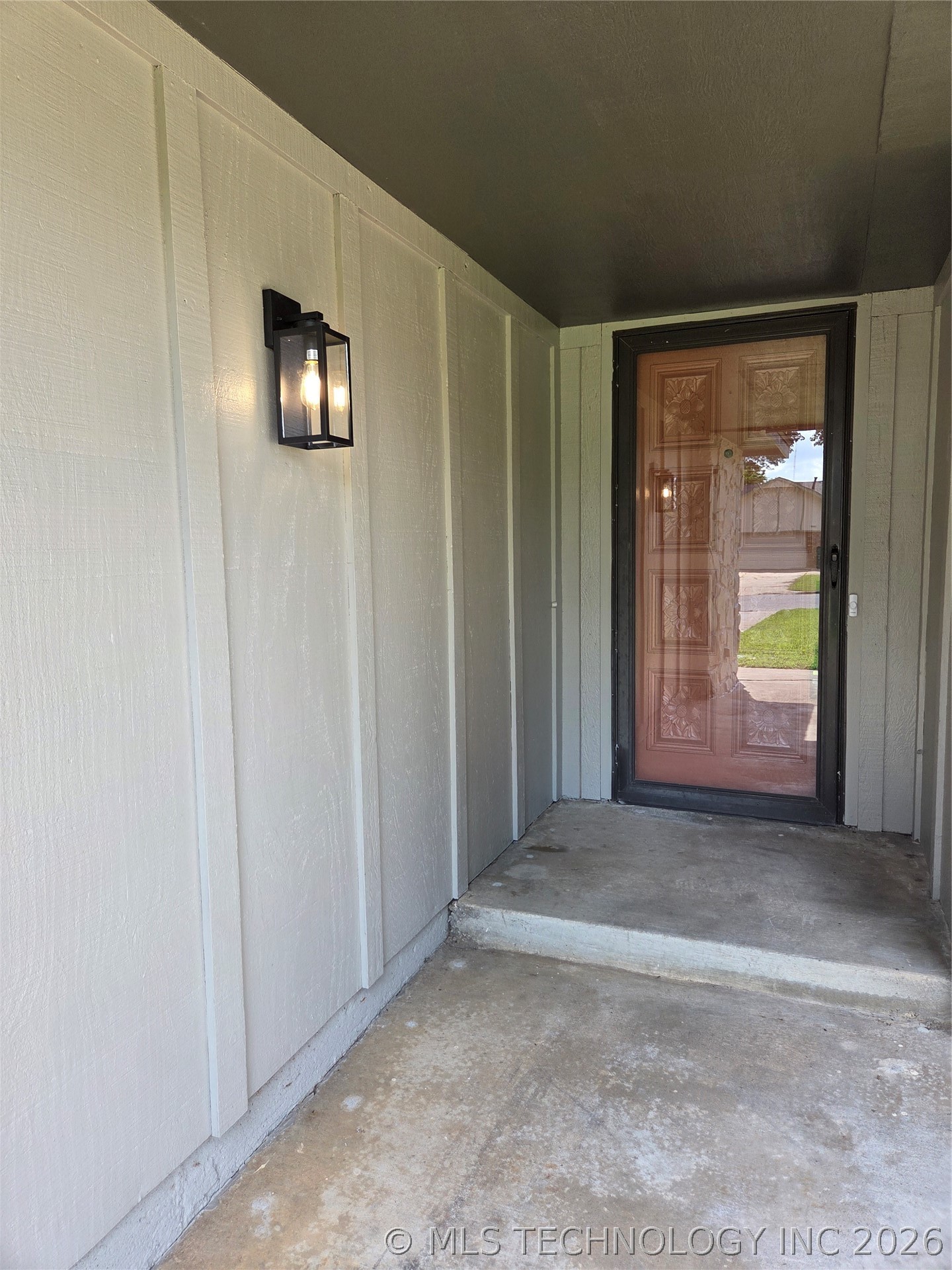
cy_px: 635
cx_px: 476
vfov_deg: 73.9
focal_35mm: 23
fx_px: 843
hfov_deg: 58.9
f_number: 1.8
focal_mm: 5.4
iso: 40
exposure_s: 1/180
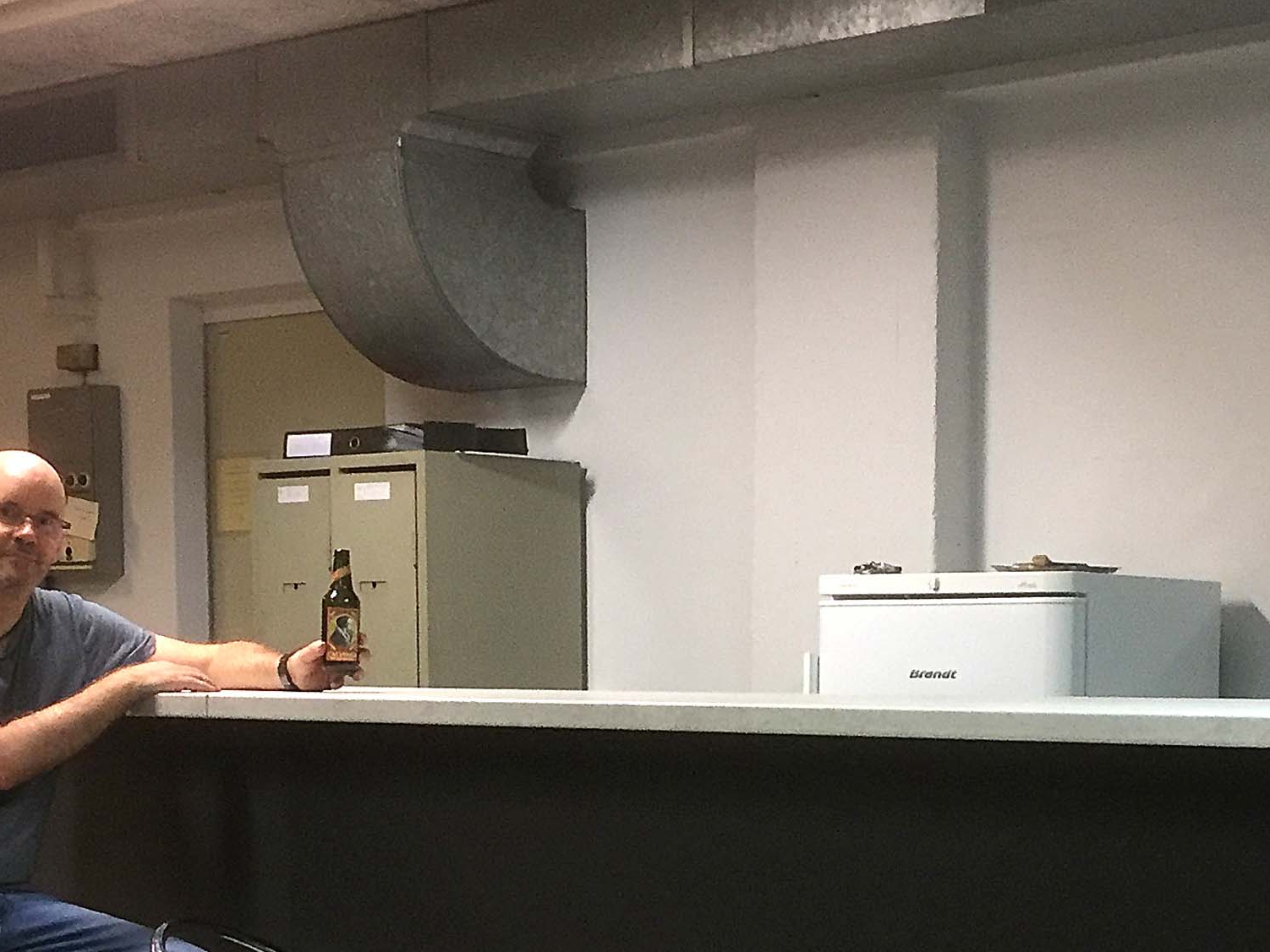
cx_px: 773
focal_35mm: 63
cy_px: 911
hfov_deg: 30.6
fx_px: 2312
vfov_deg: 22.5
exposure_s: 1/33
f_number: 2.2
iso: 200
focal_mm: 4.15
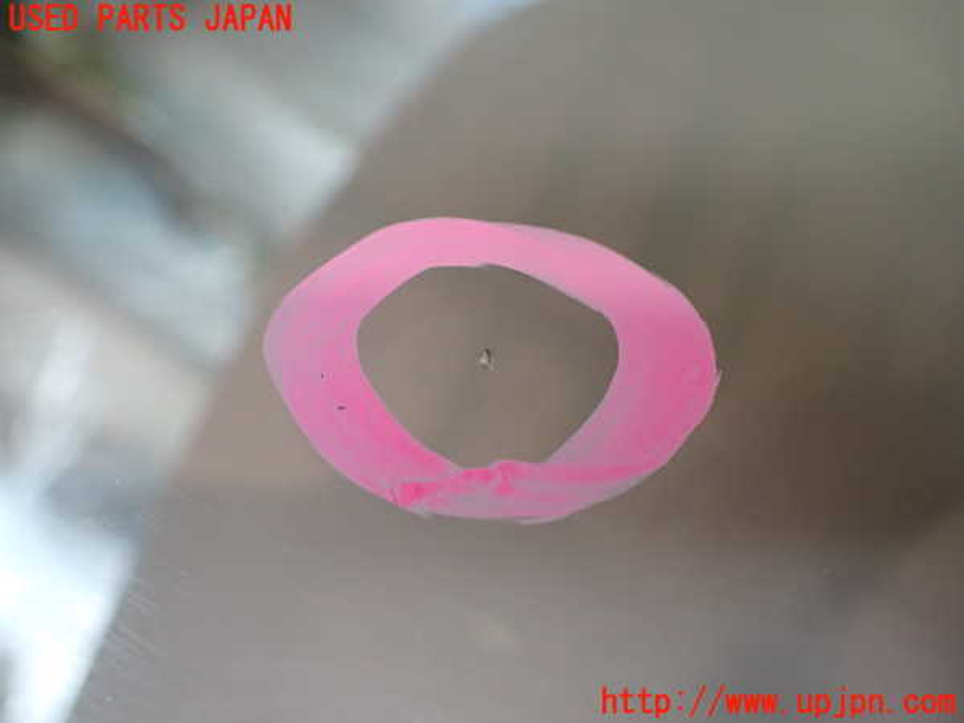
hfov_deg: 60.0
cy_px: 362
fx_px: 835
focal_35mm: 30
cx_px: 482
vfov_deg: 46.8
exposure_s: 1/125
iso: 400
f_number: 2.3
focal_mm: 5.4
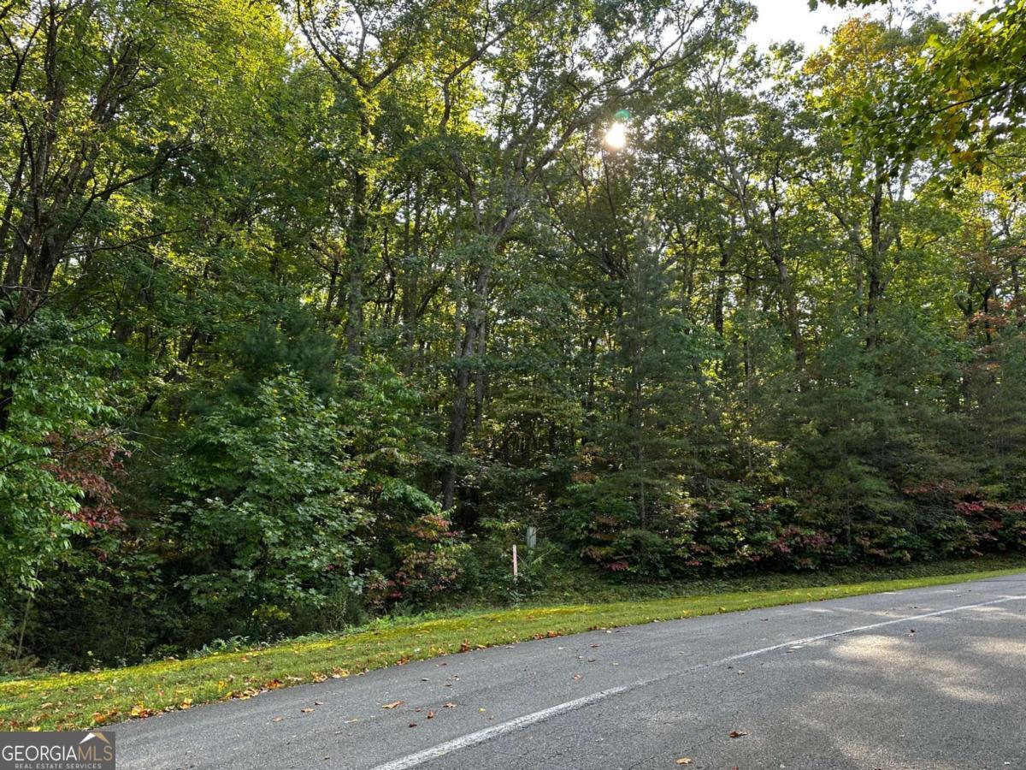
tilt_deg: +16.8
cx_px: 513
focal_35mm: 24
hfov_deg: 71.6
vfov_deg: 56.8
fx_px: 711
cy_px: 385
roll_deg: +3.5
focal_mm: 6.86
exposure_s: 1/166
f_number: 1.78
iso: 100
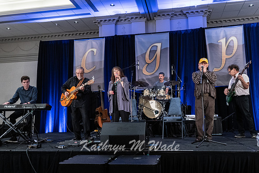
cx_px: 134
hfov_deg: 56.5
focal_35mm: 34
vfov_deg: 39.4
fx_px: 241
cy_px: 92
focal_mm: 30
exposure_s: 1/160
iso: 6400
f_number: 6.3
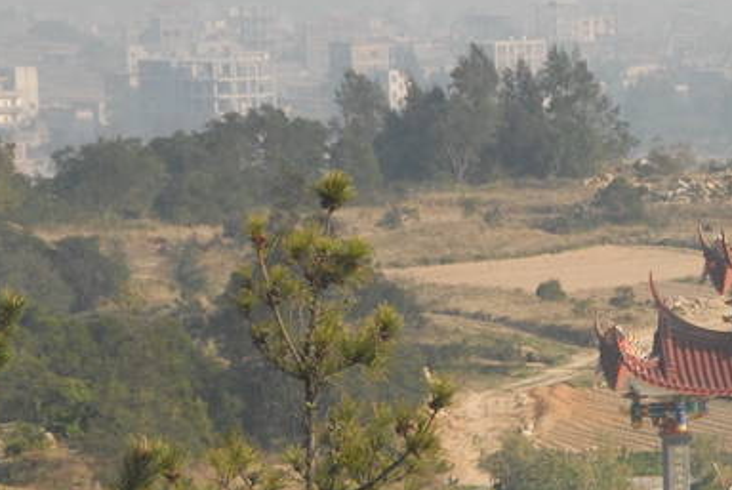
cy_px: 386
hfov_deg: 7.6
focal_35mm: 268
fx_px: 5455
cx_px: 703
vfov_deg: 5.1
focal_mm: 90
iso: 500
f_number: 11
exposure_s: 1/500
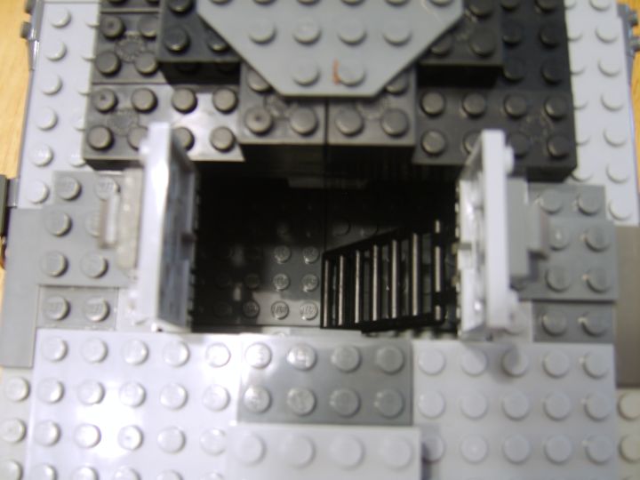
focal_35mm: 31
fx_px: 573
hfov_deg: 58.4
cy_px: 240
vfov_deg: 45.4
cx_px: 320
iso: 71
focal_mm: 8.13
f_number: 2.7
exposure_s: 1/3
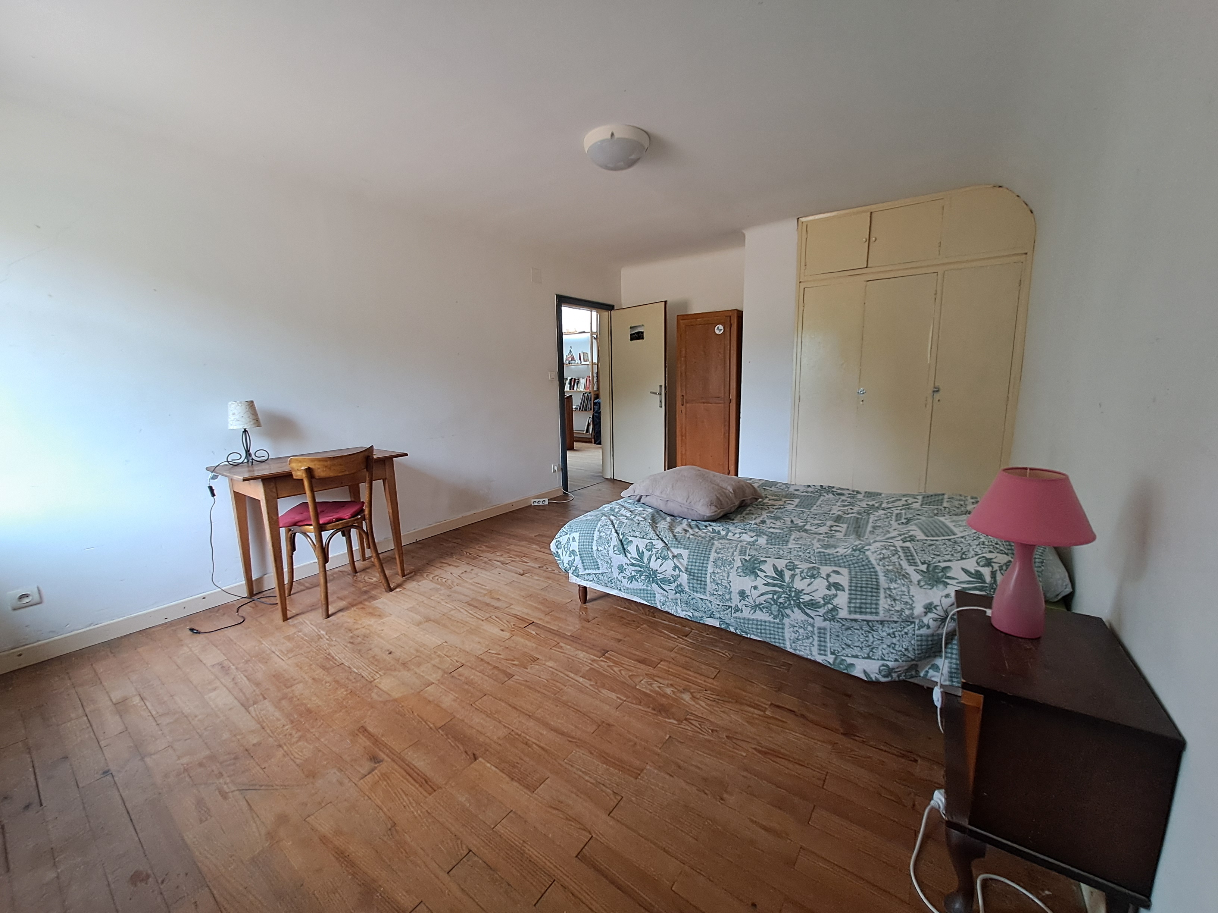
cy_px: 456
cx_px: 609
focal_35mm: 13
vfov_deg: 89.9
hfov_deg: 106.2
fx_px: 457
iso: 125
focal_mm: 1.42
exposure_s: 1/50
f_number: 2.2
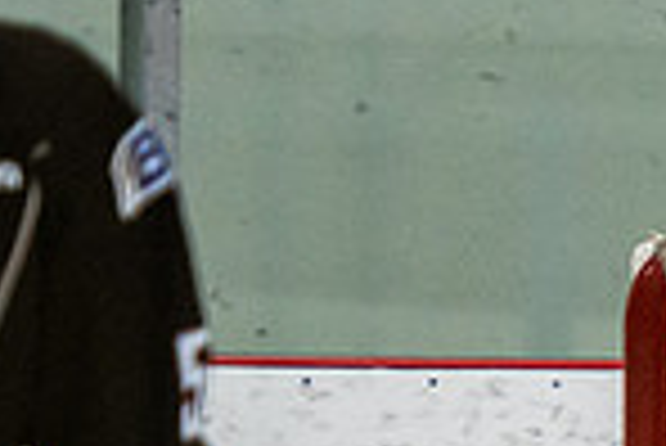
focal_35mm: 1107
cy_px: 652
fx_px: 20499
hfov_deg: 1.9
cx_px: 1333
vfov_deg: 1.2
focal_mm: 155
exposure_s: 1/640
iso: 1600
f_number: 2.8
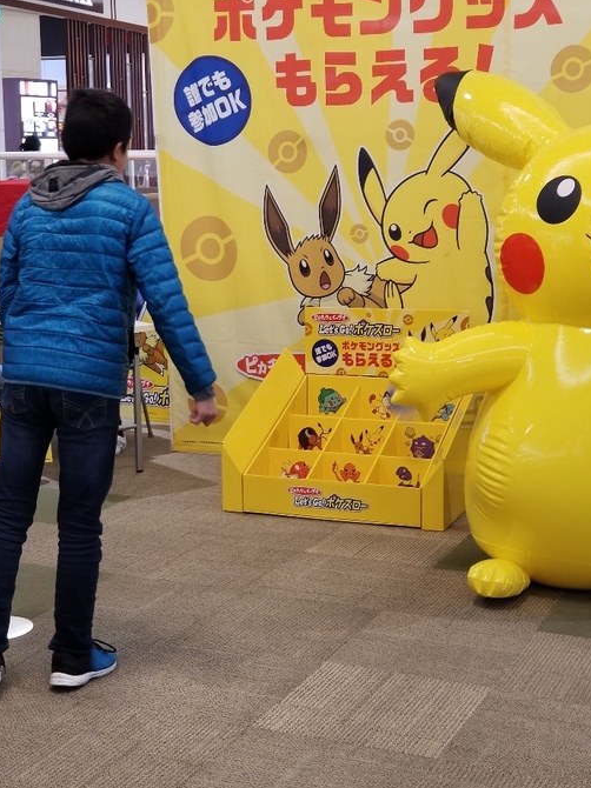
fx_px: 1321
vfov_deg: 33.2
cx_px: 287
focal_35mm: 58
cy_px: 369
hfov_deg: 25.2
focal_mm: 6
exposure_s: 1/30
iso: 100
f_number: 2.4
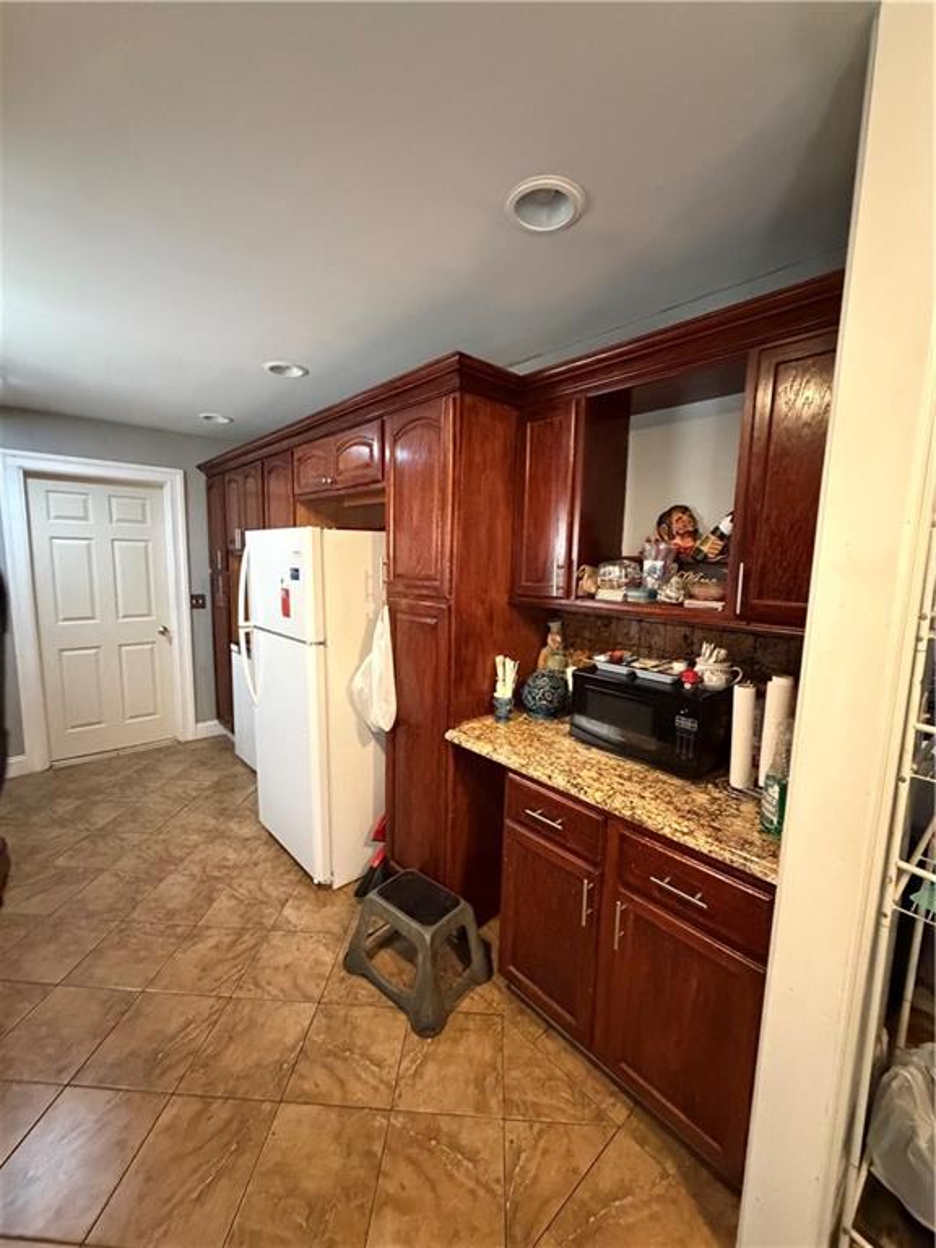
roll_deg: -2.1
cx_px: 468
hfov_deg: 85.7
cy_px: 624
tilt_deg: -6.0
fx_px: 505
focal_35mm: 14
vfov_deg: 102.1
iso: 1250
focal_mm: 2.22
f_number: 2.2
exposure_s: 1/60
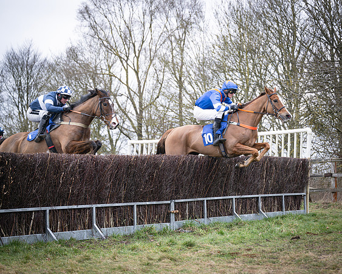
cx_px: 206
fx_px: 799
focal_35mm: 79
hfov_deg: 24.1
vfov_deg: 19.4
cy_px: 137
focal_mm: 70
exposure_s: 1/1600
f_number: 2.8
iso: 400
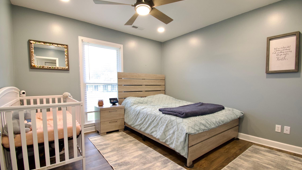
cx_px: 149
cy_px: 95
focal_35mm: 16
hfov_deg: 99.4
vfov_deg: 66.8
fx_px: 128
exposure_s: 1/30
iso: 800
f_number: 8
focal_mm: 10
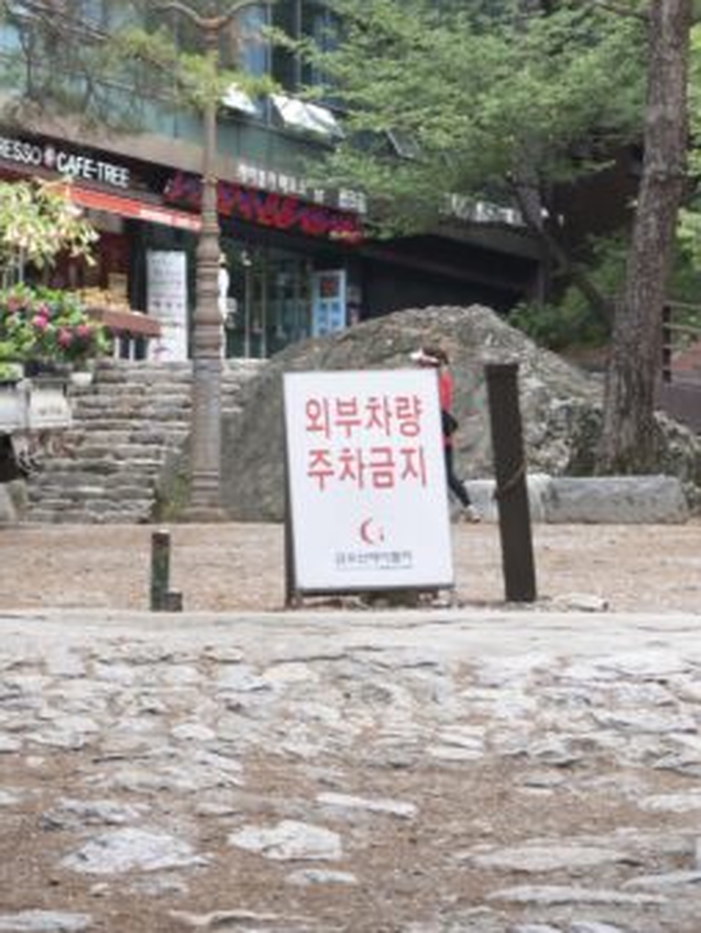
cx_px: -3
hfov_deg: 11.5
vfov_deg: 15.2
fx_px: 3452
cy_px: 32
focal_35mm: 128
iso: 640
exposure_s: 1/160
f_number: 5.6
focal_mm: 44
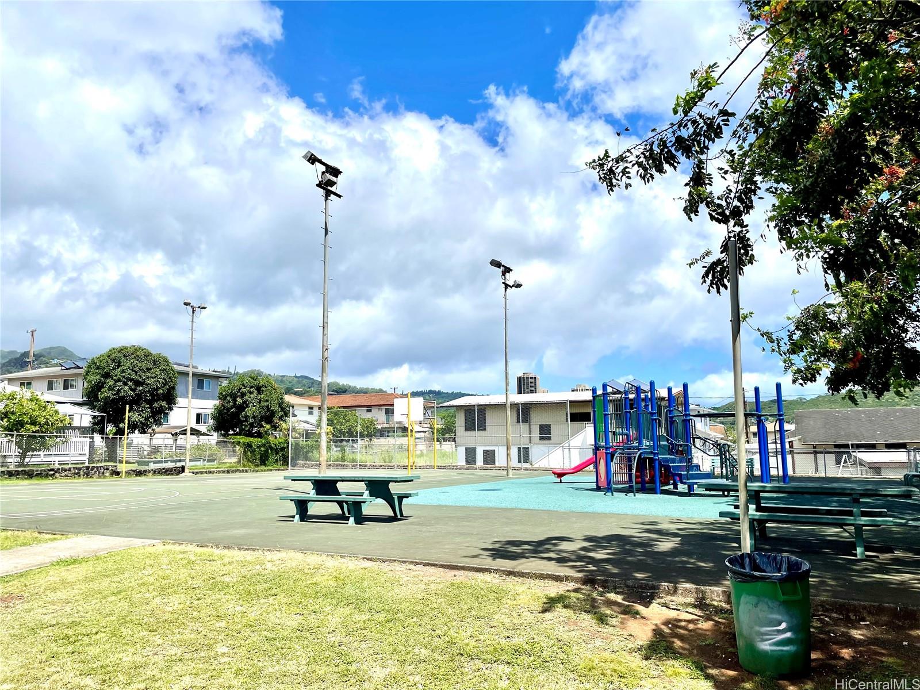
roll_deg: +0.9
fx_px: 691
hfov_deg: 67.3
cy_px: 345
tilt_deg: +6.6
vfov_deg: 53.1
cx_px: 460
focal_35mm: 26
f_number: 1.6
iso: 32
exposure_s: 1/6494
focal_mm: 4.2
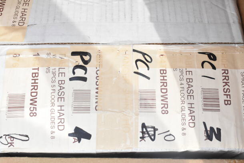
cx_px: 122
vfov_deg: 28.1
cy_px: 82
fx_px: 325
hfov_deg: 41.1
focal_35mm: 48
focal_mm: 32
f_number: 14
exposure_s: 1/800
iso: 1600
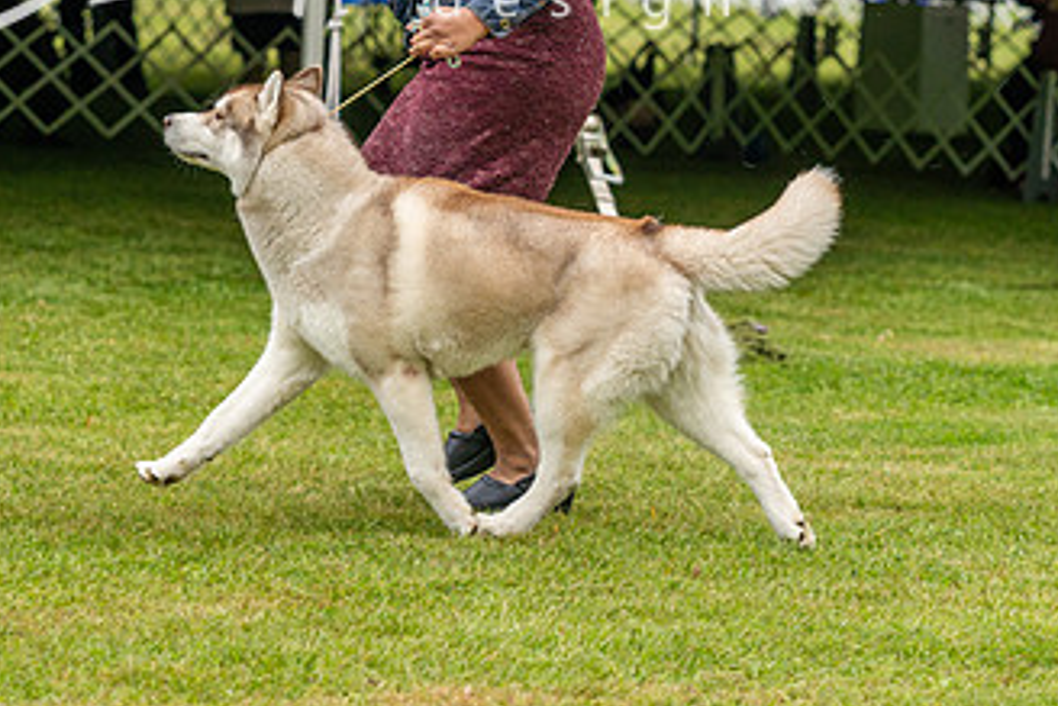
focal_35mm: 161
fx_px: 4733
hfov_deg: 12.7
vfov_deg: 8.5
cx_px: 329
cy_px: 98
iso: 400
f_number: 4
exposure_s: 1/800
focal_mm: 91
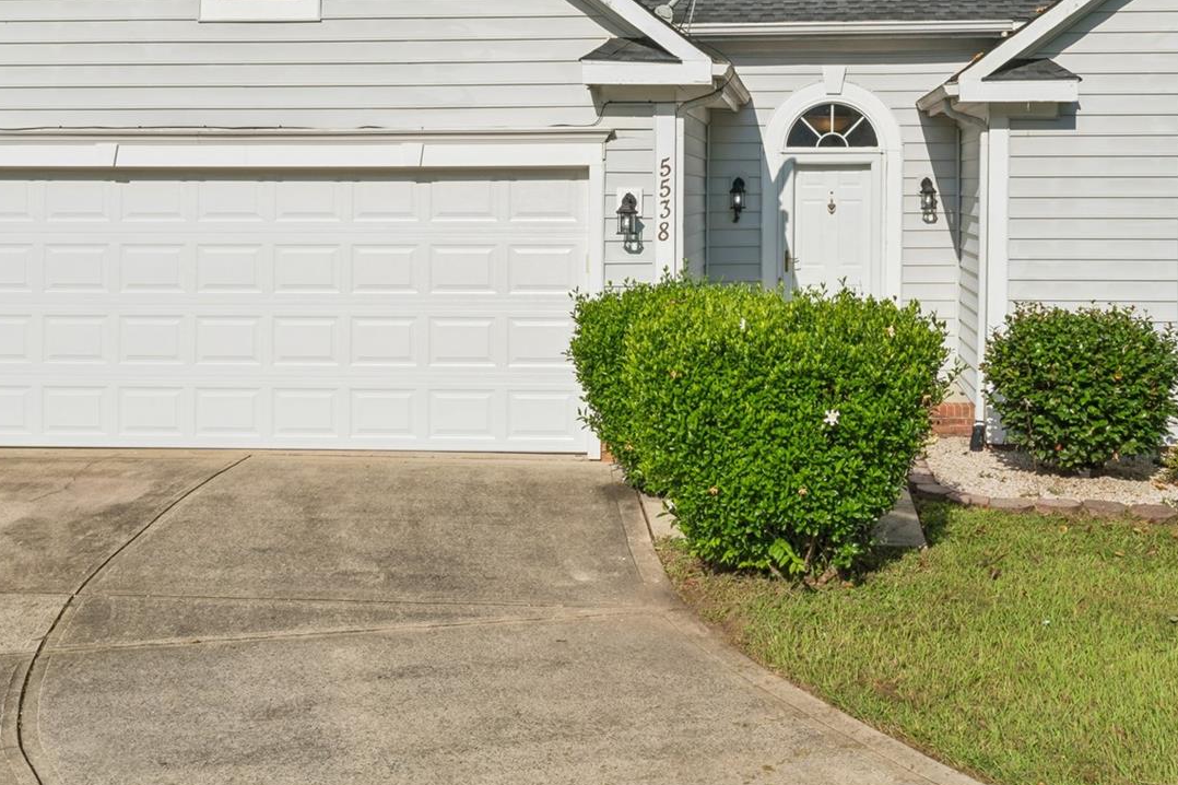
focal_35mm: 38
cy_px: 200
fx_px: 1249
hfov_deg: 50.0
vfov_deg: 34.2
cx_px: 740
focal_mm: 20.1
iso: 100
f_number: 22
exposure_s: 1/60
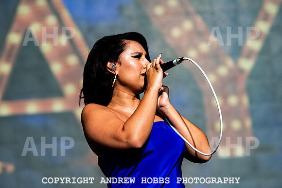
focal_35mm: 181
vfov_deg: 7.6
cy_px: 67
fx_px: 1417
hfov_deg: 11.4
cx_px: 125
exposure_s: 1/4000
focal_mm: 140
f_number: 4.5
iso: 250
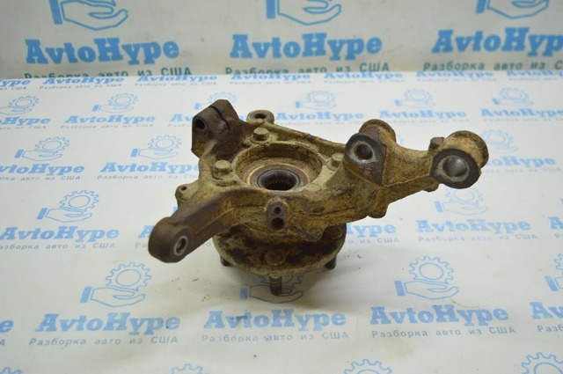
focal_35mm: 36
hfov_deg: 53.2
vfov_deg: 36.8
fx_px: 562
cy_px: 187
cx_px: 282
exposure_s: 1/60
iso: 400
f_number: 4
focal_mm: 24
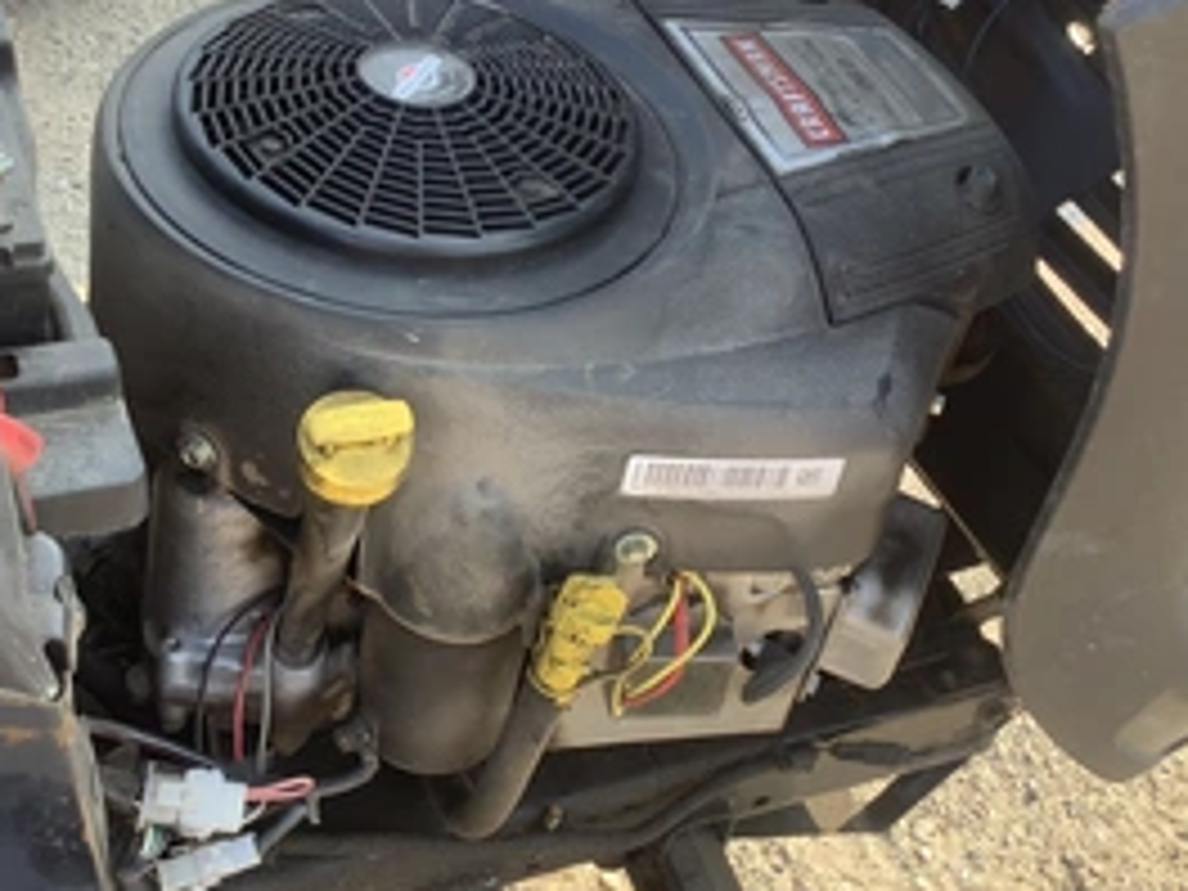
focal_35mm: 47
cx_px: 558
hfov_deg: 40.4
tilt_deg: -44.4
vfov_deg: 30.8
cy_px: 374
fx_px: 1613
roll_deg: -8.6
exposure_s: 1/120
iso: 32
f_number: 2.4
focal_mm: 3.3
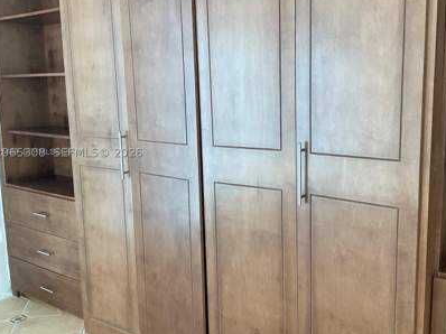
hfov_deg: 52.6
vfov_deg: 40.6
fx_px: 451
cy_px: 152
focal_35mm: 35
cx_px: 245
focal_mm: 3
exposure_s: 1/96
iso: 64
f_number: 1.8
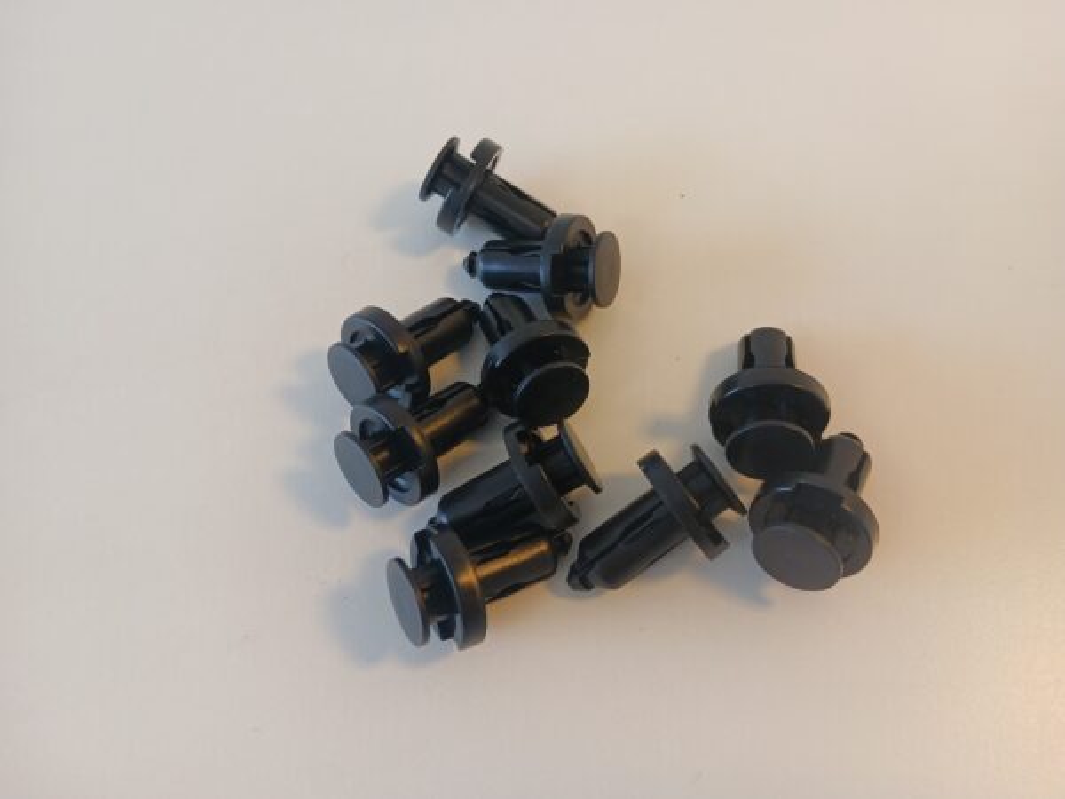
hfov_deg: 67.3
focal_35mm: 26
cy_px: 400
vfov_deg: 53.1
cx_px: 532
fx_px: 800
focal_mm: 3.98
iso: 64
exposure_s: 1/50
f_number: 1.8
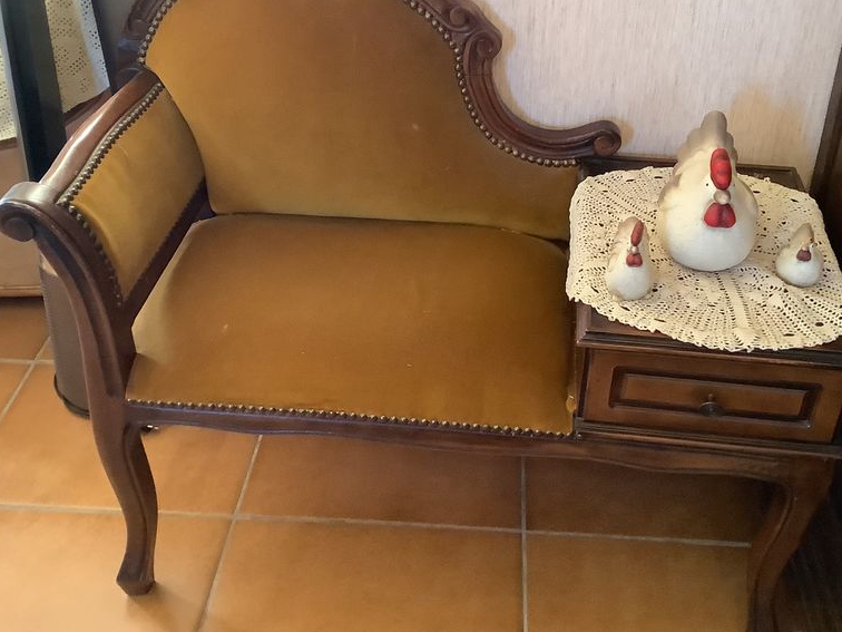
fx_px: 997
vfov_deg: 34.9
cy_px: 227
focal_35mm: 41
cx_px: 454
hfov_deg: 45.7
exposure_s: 1/30
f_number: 2.4
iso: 400
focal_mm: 3.3
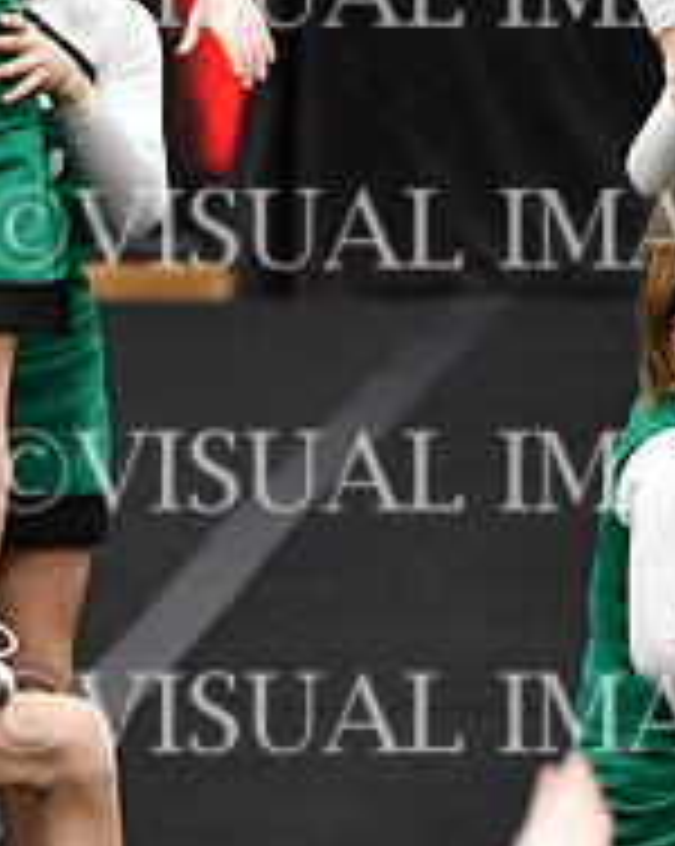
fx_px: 15233
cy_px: 108
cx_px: 853
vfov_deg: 3.2
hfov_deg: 2.5
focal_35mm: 609
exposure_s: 1/800
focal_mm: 140
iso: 5000
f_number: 2.8
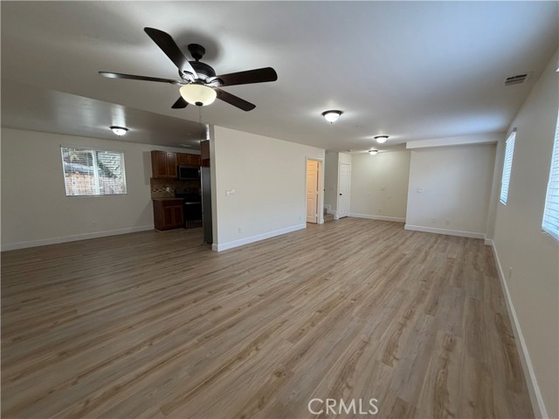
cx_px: 280
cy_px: 210
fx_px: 226
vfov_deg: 85.7
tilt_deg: -7.1
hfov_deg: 102.1
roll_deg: +0.6
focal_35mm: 14
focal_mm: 2.22
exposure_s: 1/121
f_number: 2.2
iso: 250
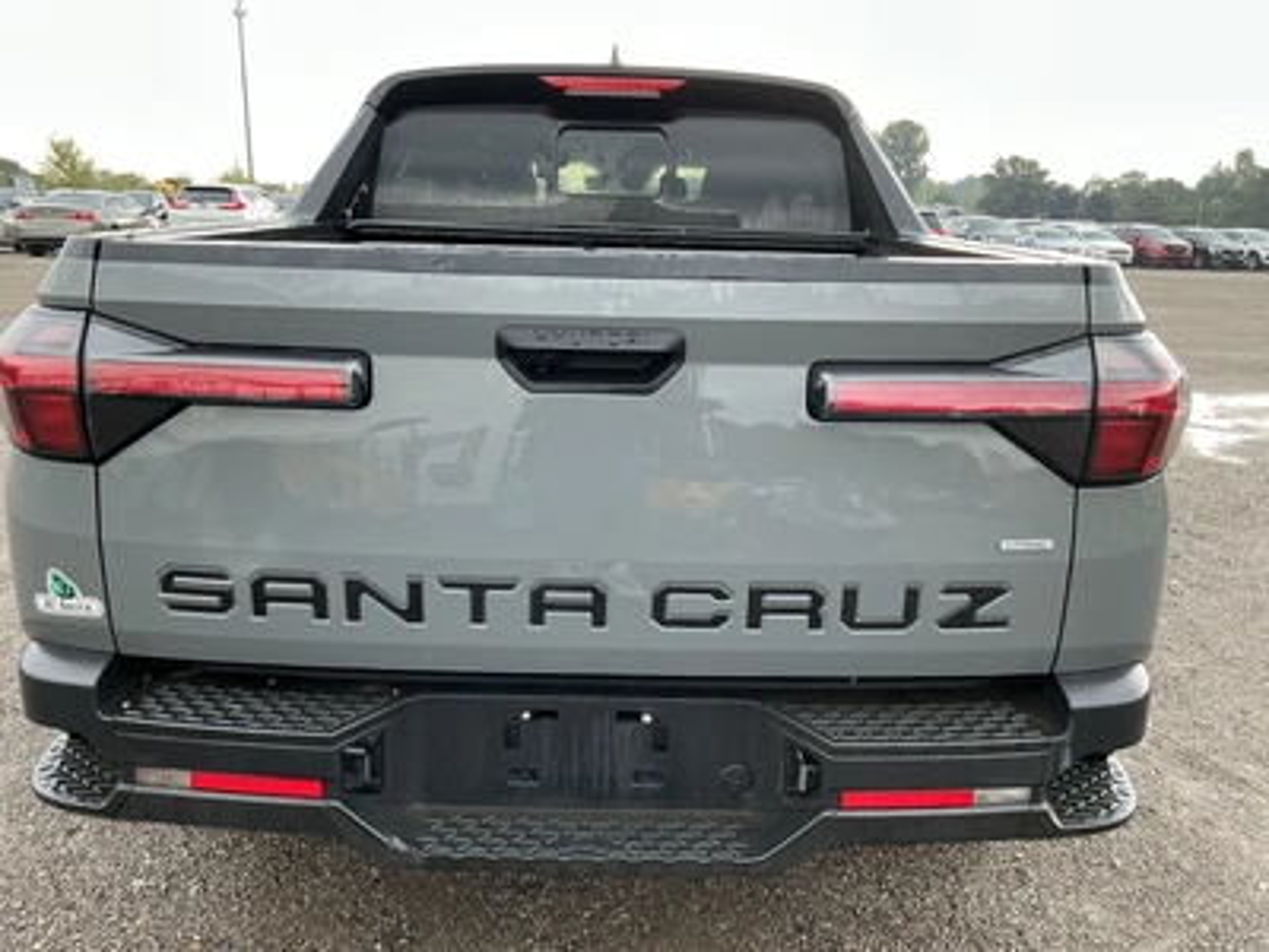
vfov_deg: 49.7
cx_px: 634
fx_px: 1026
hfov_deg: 63.4
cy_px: 476
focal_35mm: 28
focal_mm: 3
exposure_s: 1/122
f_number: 1.8
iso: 40
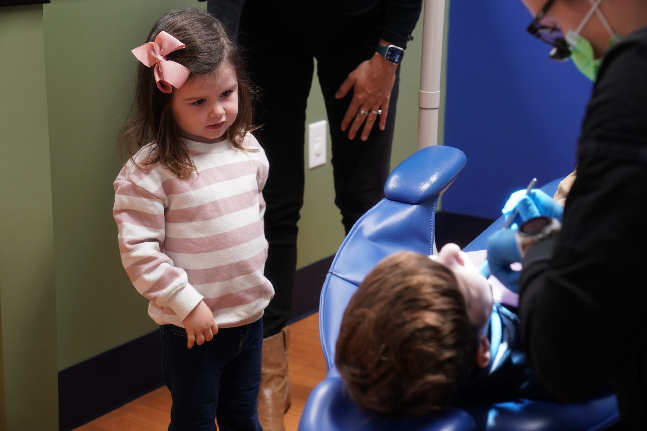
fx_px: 1258
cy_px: 216
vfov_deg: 19.5
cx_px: 324
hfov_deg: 28.8
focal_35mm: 70
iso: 1600
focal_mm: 70
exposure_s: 1/60
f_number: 4.5
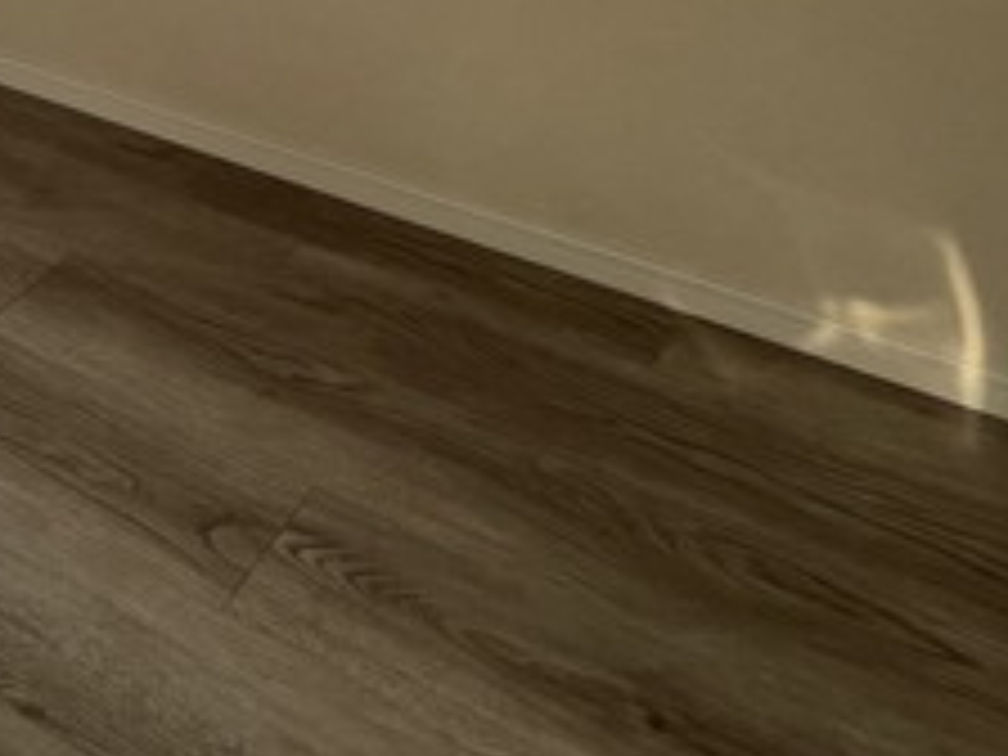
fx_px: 1456
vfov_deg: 22.6
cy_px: -436
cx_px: -140
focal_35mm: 50
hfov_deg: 32.8
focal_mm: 1.55
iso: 40
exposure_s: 1/99
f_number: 2.4
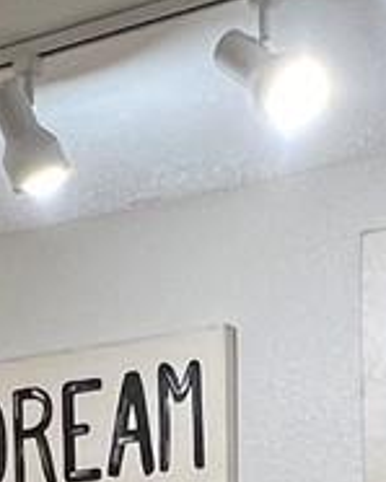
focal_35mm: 109
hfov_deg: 14.1
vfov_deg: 15.2
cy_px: 876
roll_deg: +1.2
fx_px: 1555
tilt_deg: -6.5
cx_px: 119
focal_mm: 1.57
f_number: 1.8
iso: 160
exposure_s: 1/60
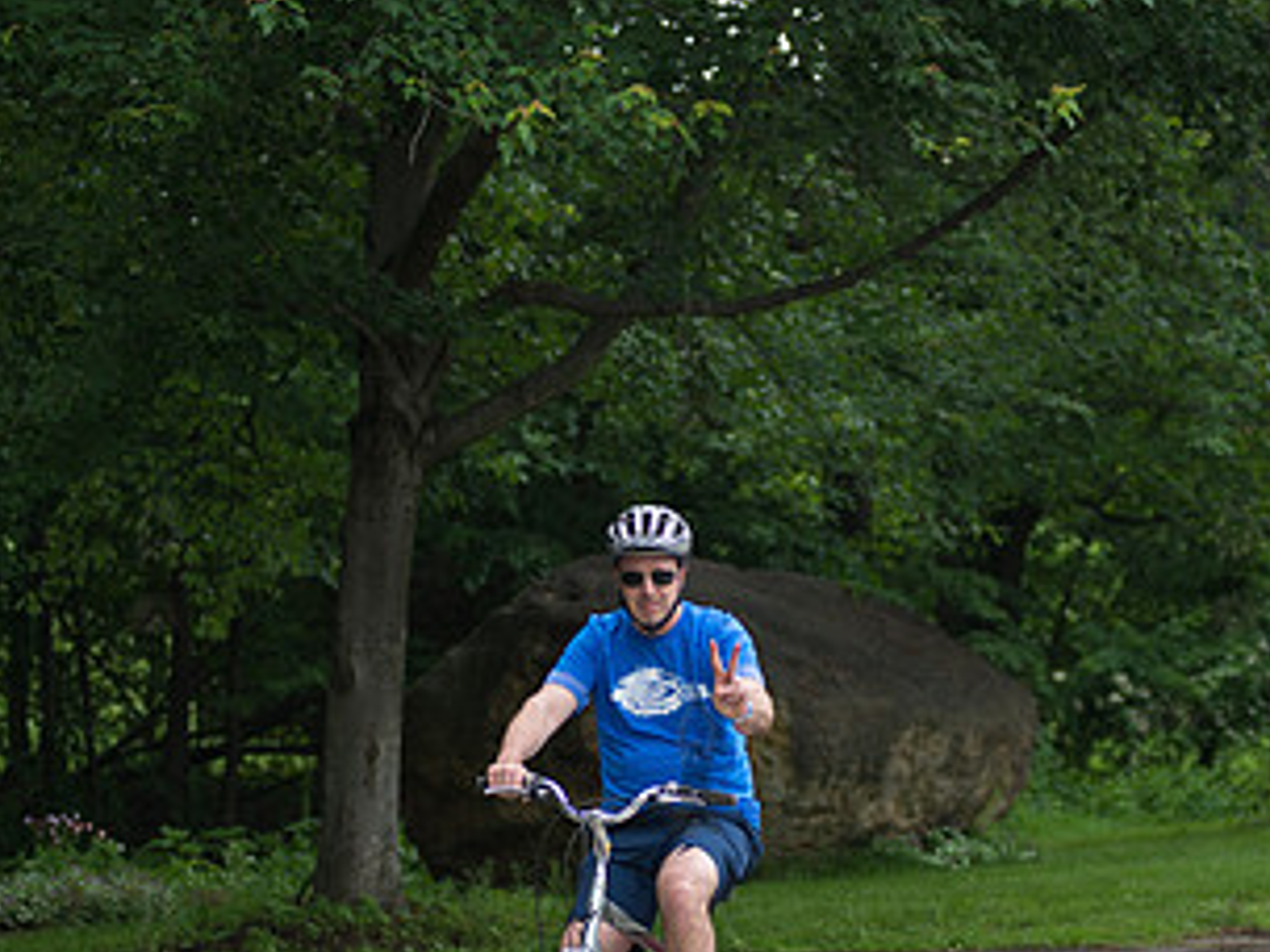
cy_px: 762
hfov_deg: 13.4
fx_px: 5393
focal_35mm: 147
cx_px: 693
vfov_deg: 10.1
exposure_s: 1/500
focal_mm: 80
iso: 200
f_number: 3.5
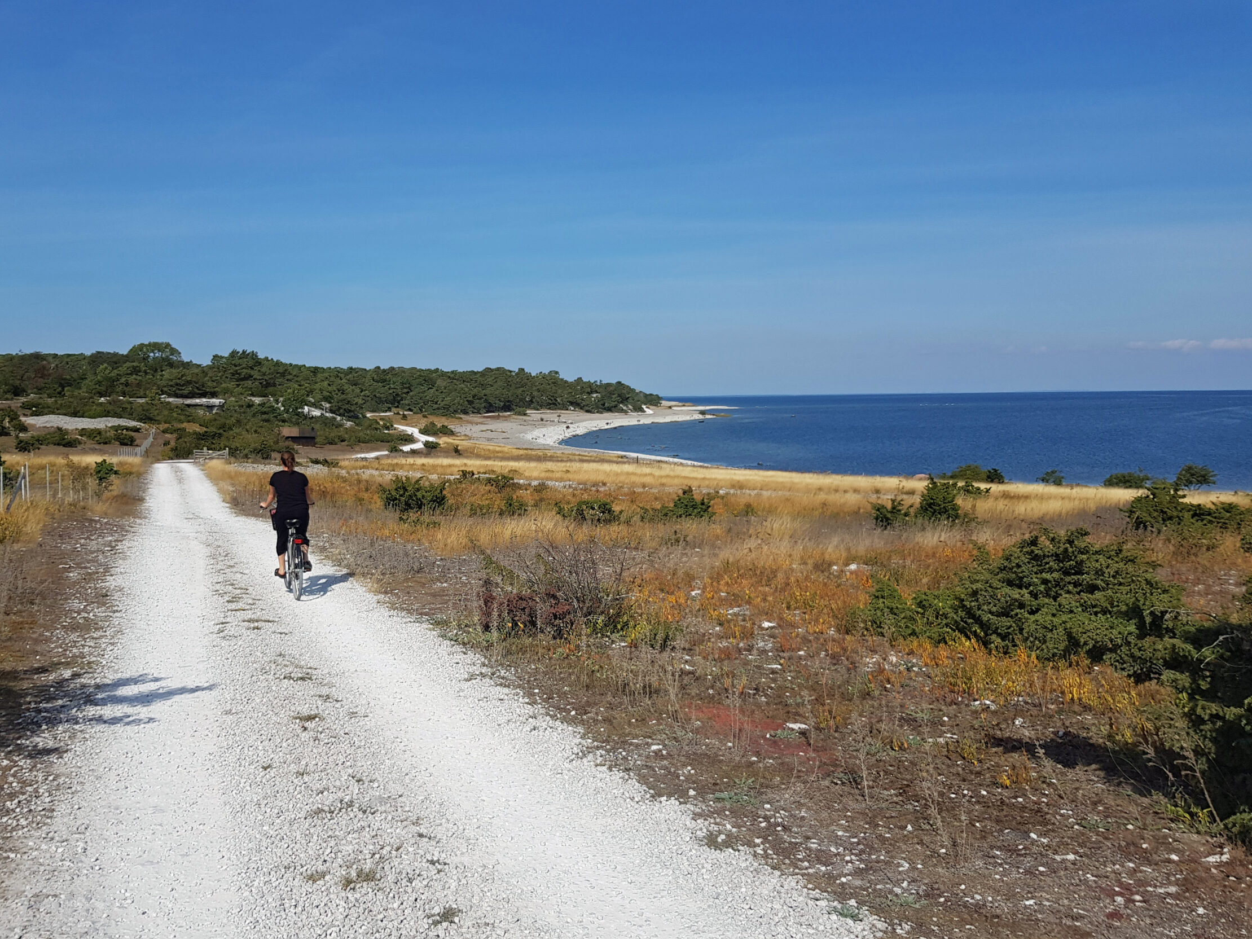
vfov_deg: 46.7
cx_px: 559
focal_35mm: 30
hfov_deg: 59.8
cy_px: 528
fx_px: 1085
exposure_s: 1/4160
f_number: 1.7
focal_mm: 4.2
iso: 40
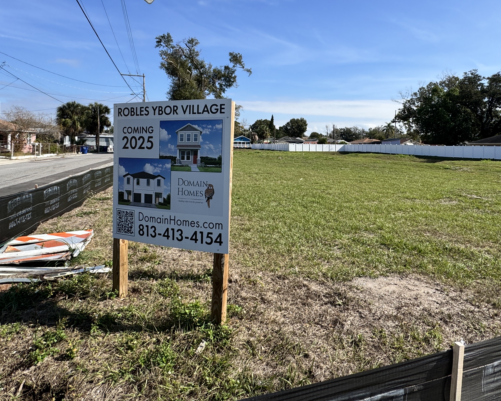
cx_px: 291
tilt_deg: +2.3
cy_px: 135
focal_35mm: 23
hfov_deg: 72.1
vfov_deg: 59.5
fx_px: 341
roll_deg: -2.2
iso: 50
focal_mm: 2.22
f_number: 2.2
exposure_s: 1/2028
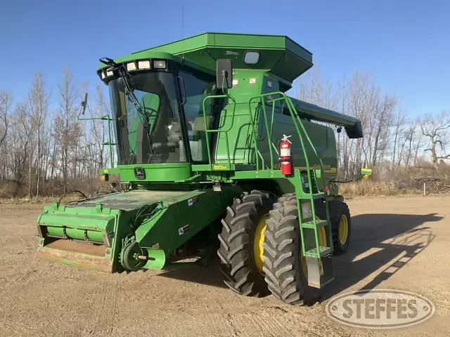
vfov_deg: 48.2
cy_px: 168
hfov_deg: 61.7
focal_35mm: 29
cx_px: 225
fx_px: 377
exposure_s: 1/1076
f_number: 1.8
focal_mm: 3
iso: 25
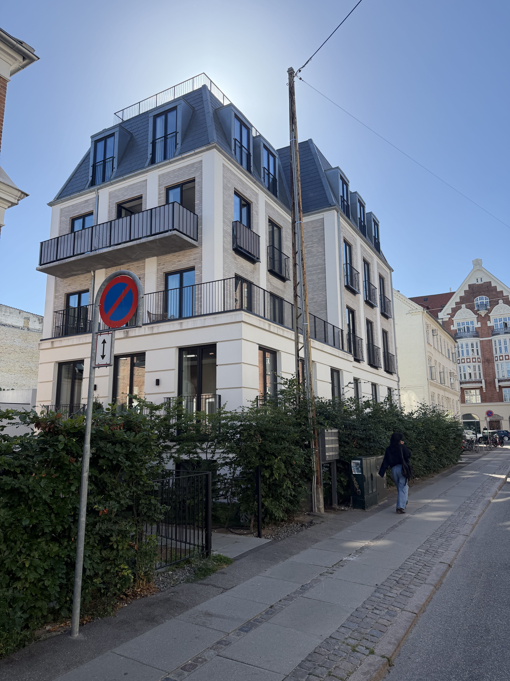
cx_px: 255
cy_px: 340
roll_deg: -0.1
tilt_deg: +11.4
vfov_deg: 71.6
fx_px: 471
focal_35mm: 24
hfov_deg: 56.8
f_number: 1.78
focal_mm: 6.76
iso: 100
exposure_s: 1/3584
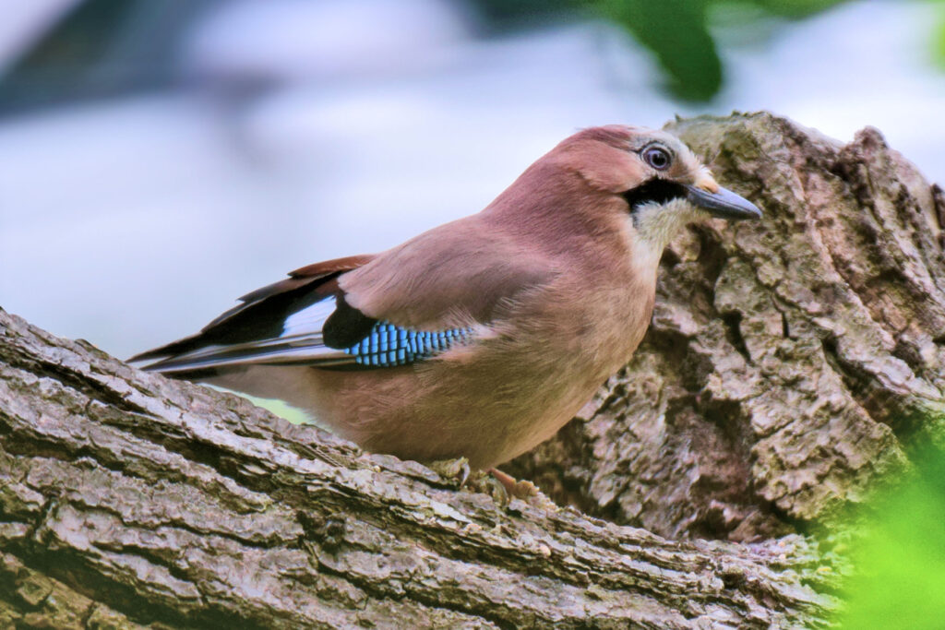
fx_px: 17720
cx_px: 472
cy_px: 315
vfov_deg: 2.0
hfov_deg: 3.1
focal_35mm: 675
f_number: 5.6
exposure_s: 1/180
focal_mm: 450
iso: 640
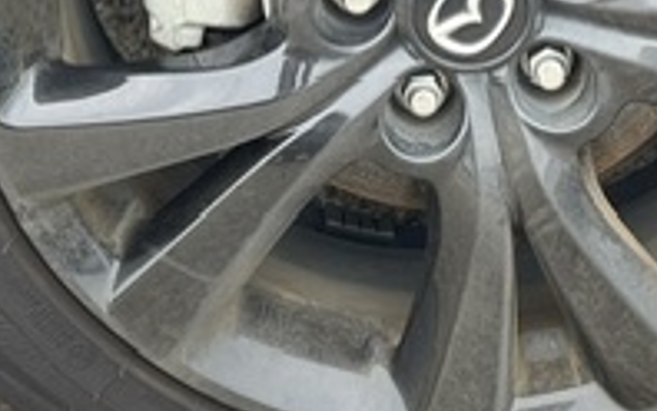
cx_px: 398
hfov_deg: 23.2
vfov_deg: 14.3
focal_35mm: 89
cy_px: -53
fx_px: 1594
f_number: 1.6
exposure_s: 1/326
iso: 50
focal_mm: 5.1
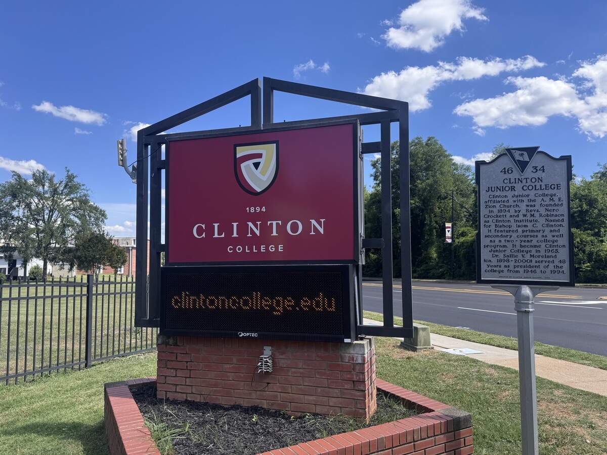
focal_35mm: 24
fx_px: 421
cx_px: 304
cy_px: 228
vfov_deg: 56.8
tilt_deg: +2.9
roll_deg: -0.7
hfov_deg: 71.6
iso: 80
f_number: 1.78
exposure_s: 1/2331
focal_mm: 6.76
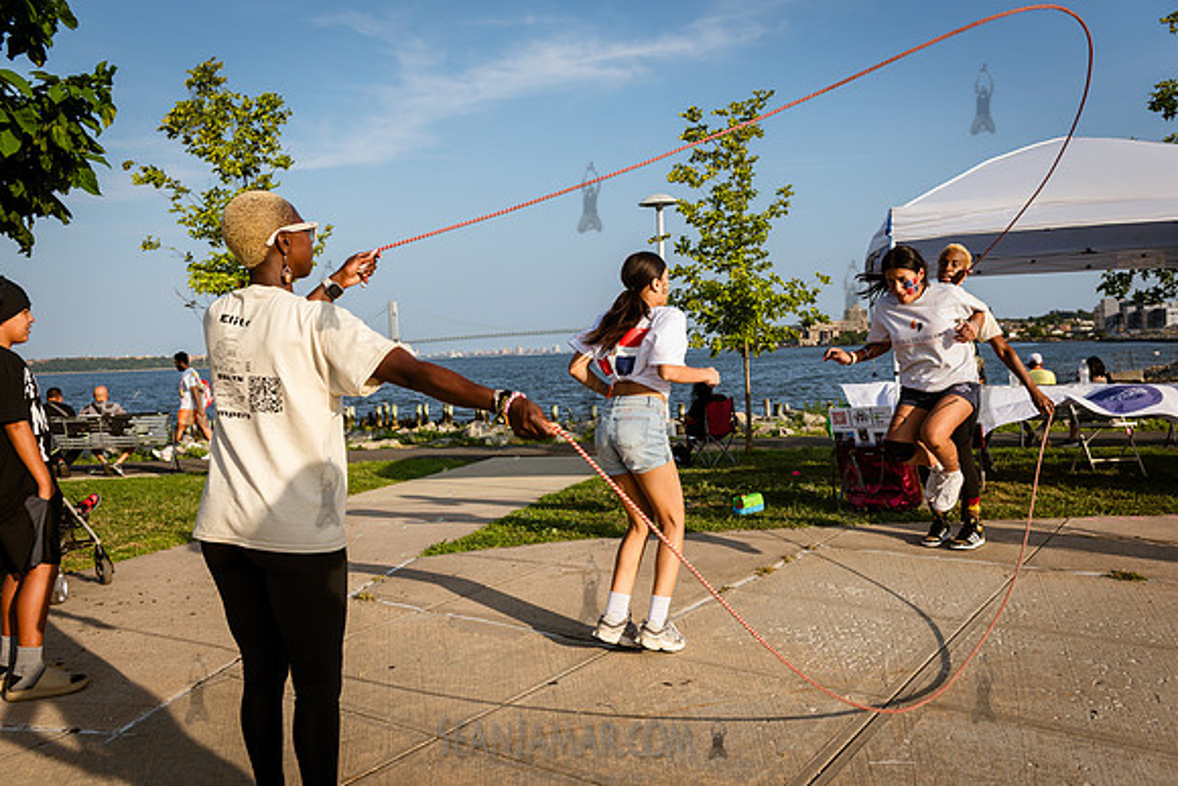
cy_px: 393
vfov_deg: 42.3
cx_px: 589
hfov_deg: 60.3
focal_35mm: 31
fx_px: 1015
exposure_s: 1/1000
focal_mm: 31
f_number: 5
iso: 250
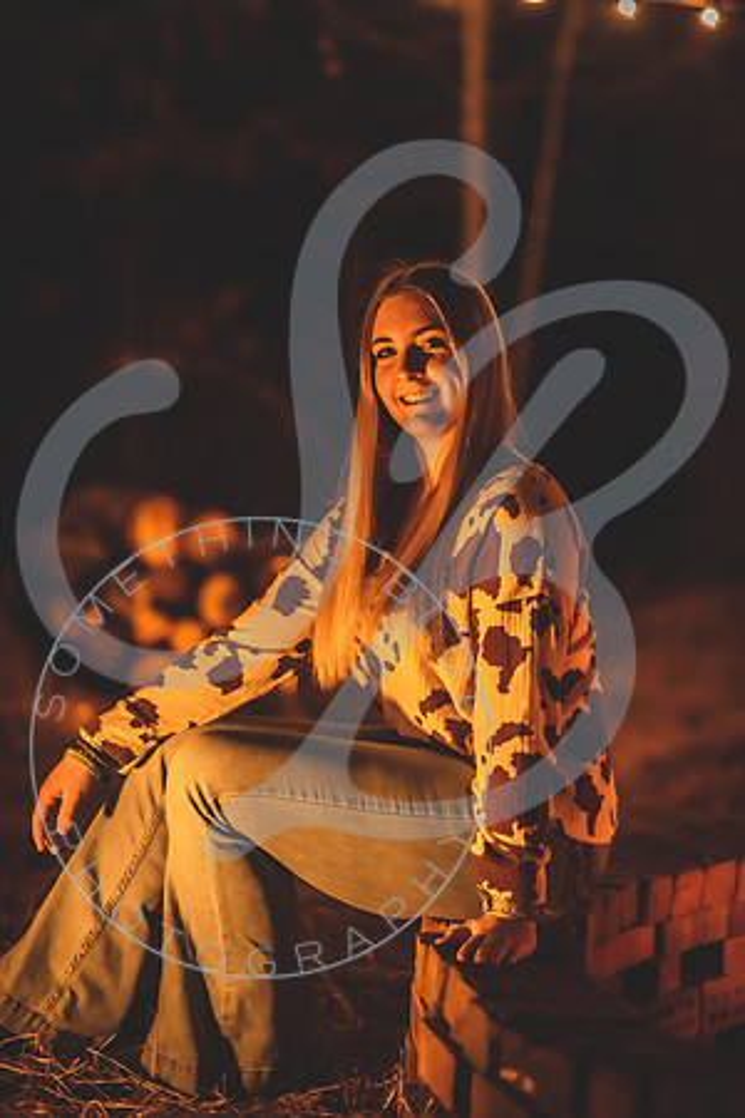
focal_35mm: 85
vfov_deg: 23.9
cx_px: 372
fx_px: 2638
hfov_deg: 16.1
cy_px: 559
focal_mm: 85
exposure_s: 1/160
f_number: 1.8
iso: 2500
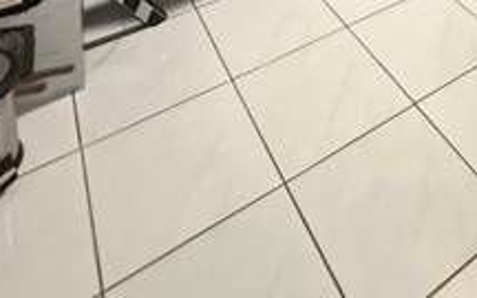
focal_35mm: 44
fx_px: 572
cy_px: -302
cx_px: 409
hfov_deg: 42.4
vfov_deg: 18.5
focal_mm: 2.22
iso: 800
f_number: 2.2
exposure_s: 1/60
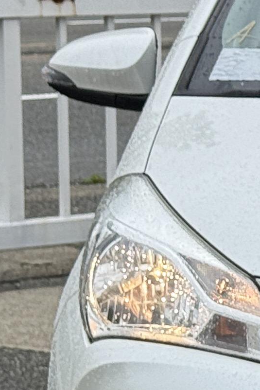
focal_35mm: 251
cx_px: 573
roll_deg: -0.7
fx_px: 2718
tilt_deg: -8.0
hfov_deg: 5.3
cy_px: 283
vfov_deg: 8.2
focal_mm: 6.76
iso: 64
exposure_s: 1/2273
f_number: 1.78
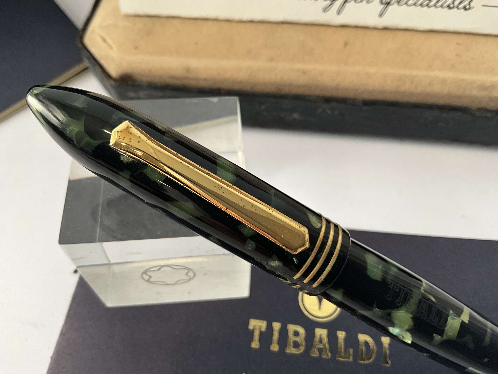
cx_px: 249
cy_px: 187
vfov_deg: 48.2
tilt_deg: -61.4
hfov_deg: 61.7
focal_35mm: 29
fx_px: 417
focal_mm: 3
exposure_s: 1/100
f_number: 1.8
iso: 64
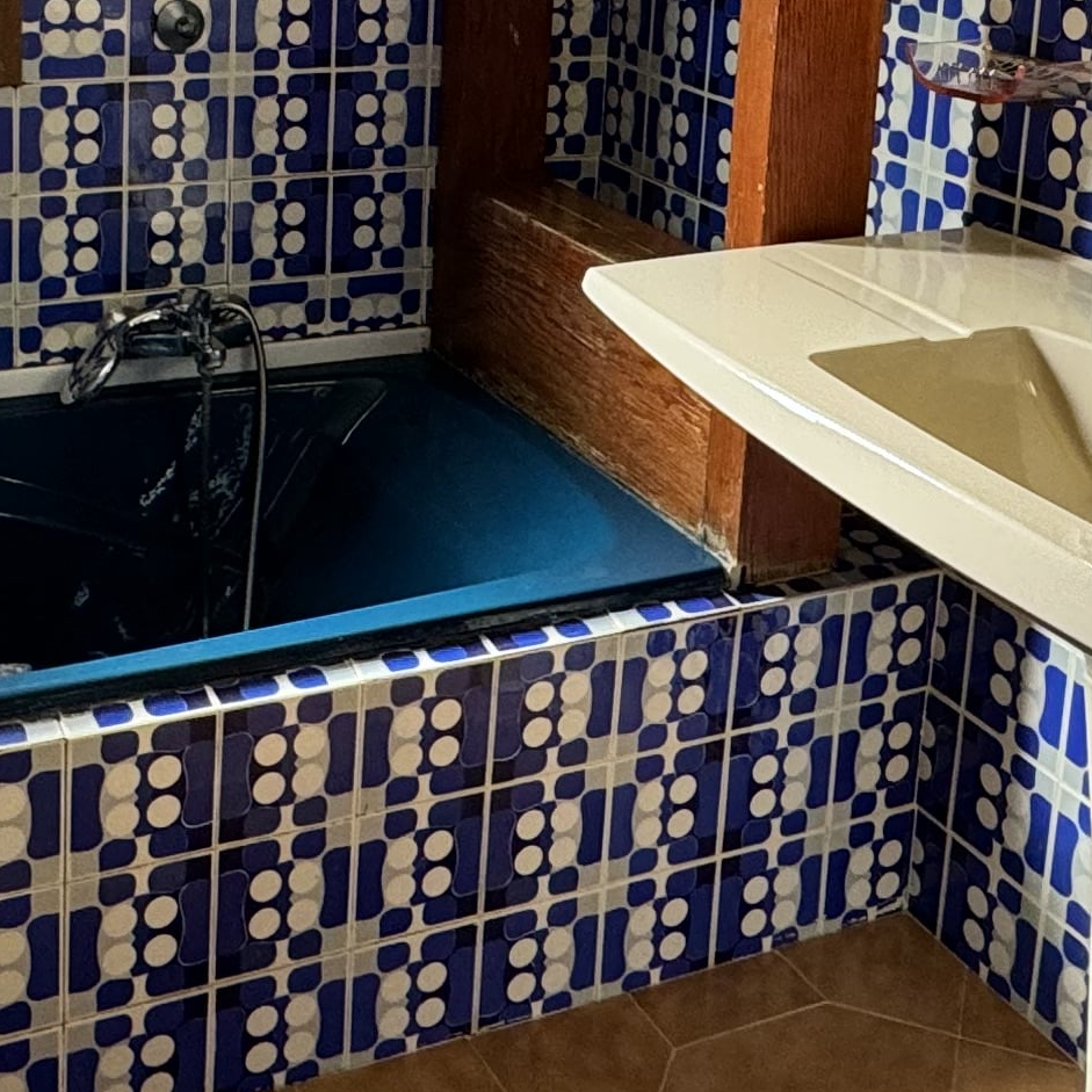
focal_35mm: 53
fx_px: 1892
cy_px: 66
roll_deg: -1.9
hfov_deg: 32.0
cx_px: 379
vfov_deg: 30.5
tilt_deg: -9.9
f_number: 2.2
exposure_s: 1/100
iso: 200
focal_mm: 2.22
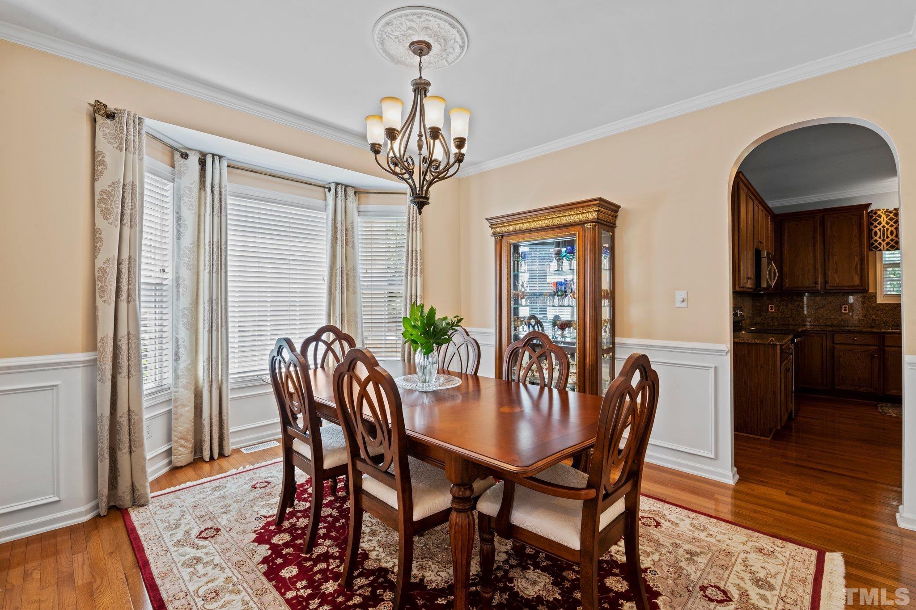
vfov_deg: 77.3
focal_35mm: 15
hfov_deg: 100.4
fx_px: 382
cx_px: 458
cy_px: 305
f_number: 8
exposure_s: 1/4
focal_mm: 15
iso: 400
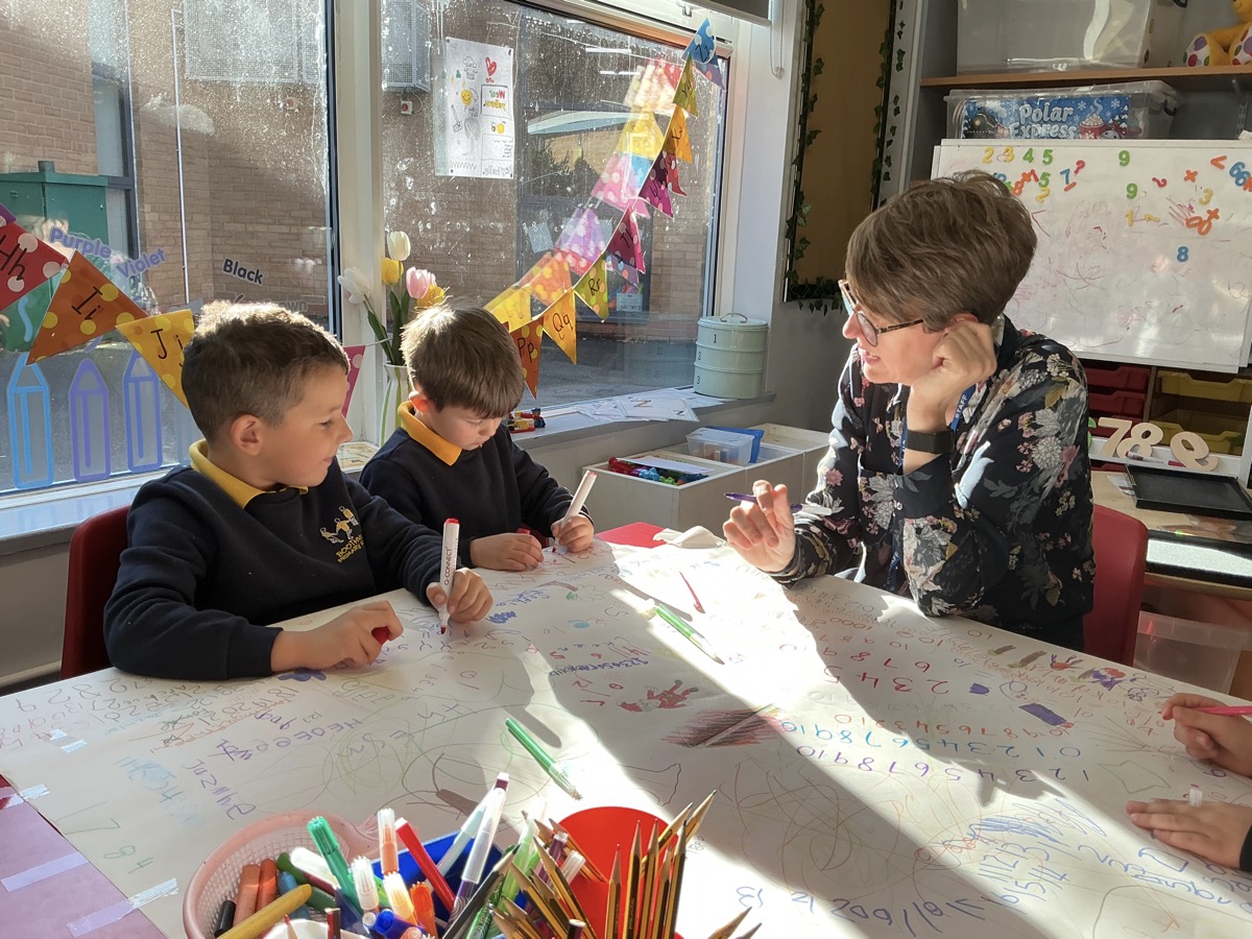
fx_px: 1049
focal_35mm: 29
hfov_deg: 61.7
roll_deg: -2.0
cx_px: 626
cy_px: 470
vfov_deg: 48.2
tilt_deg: -12.5
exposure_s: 1/124
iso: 20
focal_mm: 3
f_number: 1.8
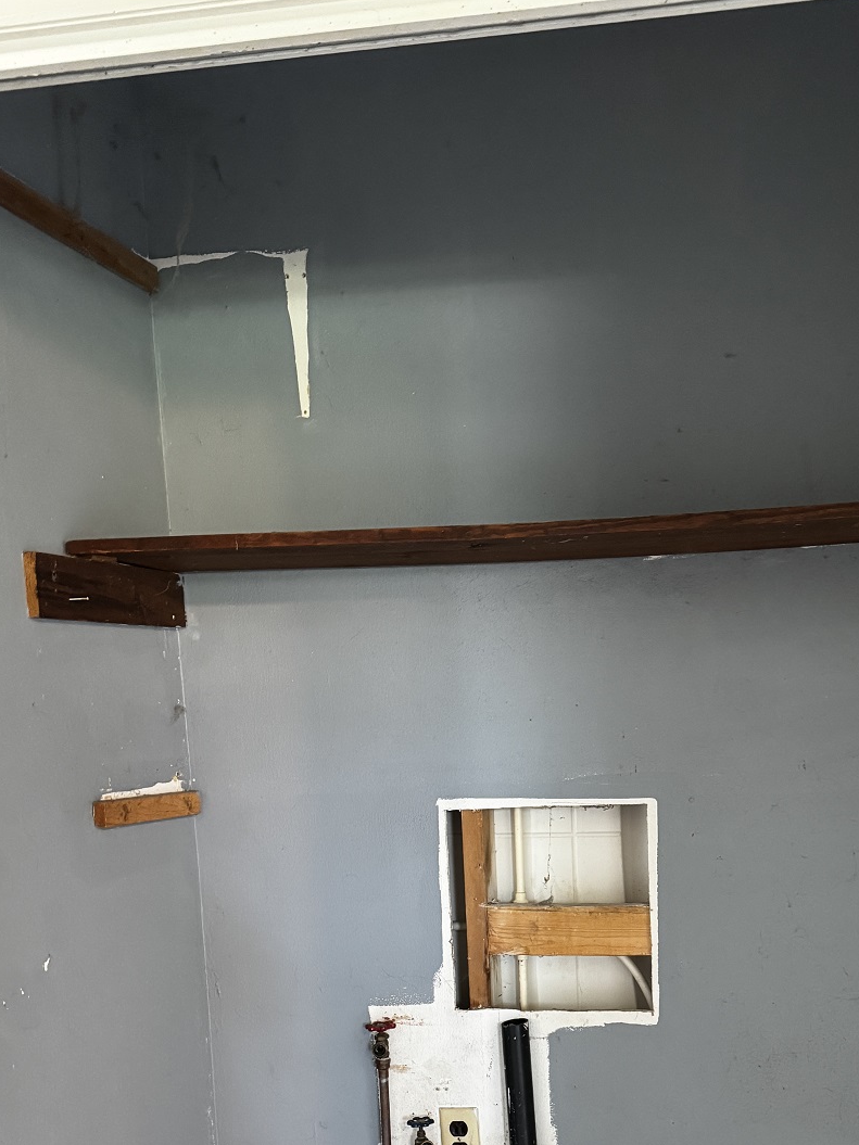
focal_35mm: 39
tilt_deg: -8.9
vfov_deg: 45.3
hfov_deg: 36.2
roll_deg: +1.5
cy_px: 925
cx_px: 618
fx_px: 1291
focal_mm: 6.76
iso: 640
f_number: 1.78
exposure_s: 1/40
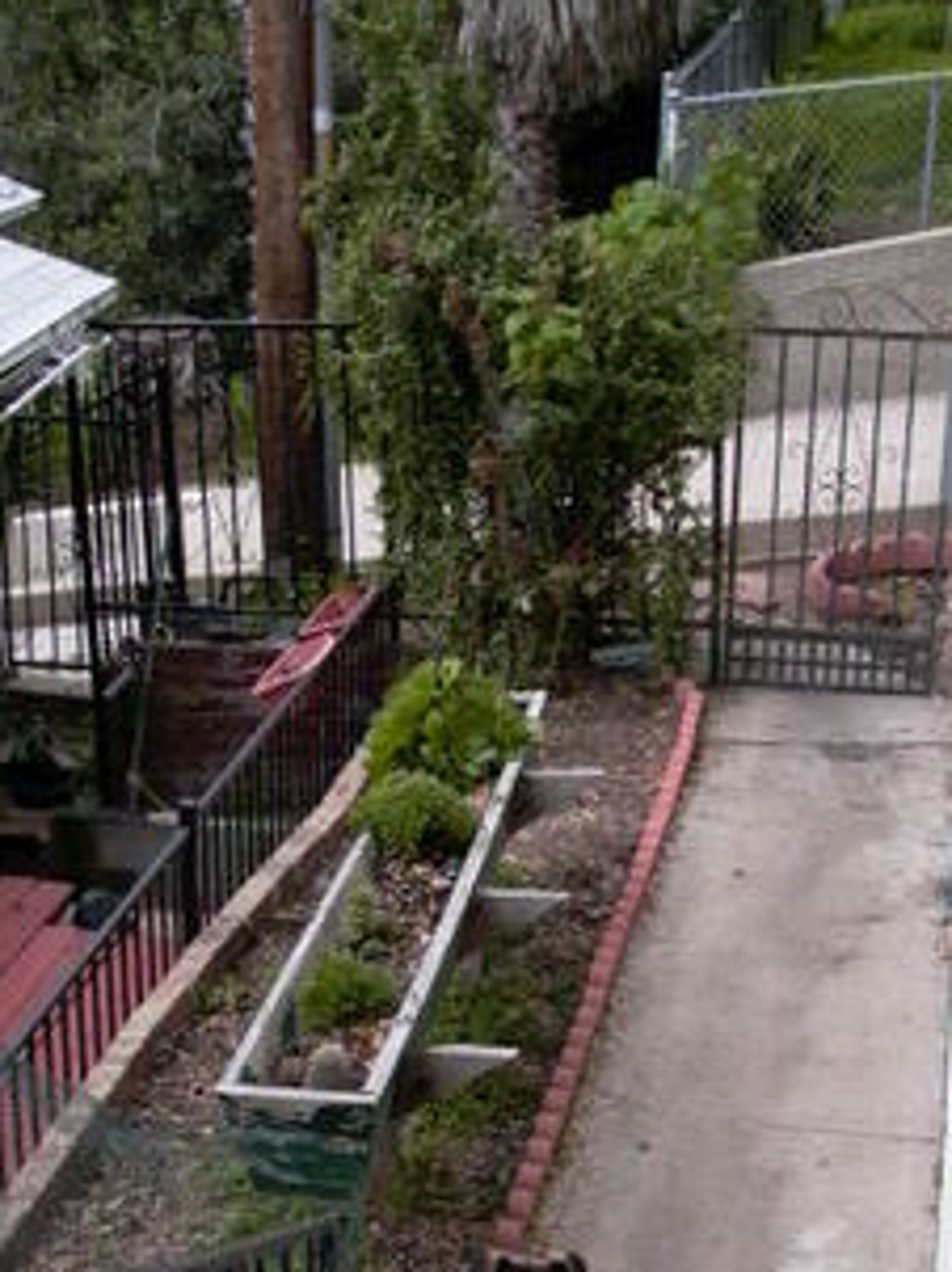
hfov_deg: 23.2
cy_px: 939
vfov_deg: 30.3
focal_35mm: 63
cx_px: 406
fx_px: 2313
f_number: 2.39
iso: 100
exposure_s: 1/313
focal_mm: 8.19
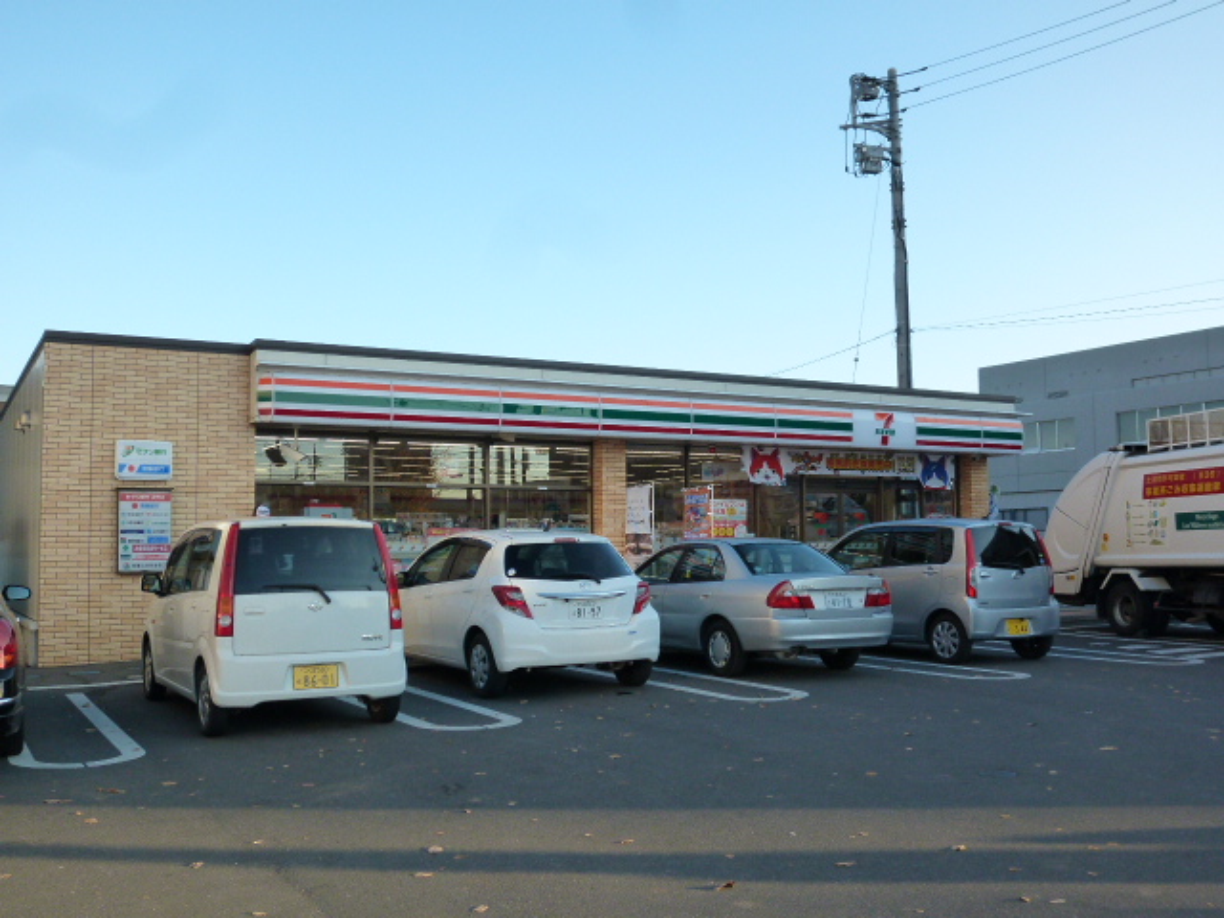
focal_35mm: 34
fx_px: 1202
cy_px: 459
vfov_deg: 41.8
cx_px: 612
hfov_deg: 54.0
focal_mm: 6.1
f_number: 4
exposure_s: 1/250
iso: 160
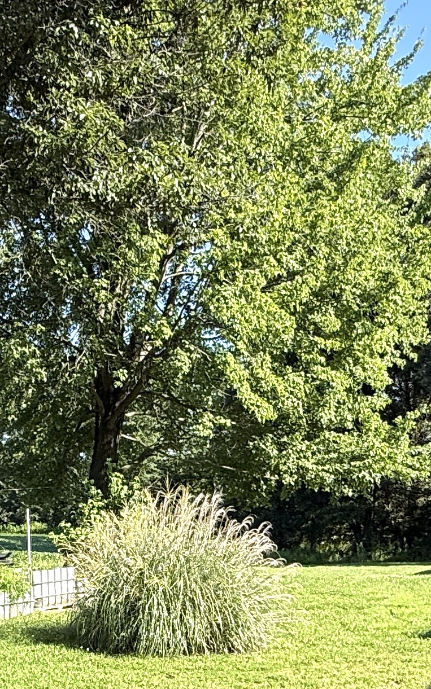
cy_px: 578
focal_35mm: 49
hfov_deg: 26.1
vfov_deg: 39.0
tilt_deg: -2.6
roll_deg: -1.4
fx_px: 921
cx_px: 133
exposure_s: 1/625
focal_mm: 2.22
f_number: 2.2
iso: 50
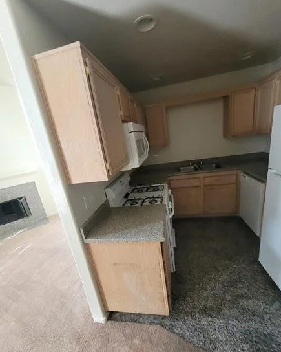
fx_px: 146
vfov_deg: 100.5
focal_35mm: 14
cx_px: 139
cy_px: 189
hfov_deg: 88.0
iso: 320
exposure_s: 1/40
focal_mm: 2.2
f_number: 2.2
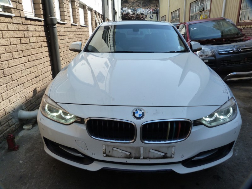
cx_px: 126
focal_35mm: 25
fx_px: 182
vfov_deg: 54.9
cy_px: 94
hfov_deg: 69.4
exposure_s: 1/250
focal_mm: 4.5
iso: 125
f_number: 4.5
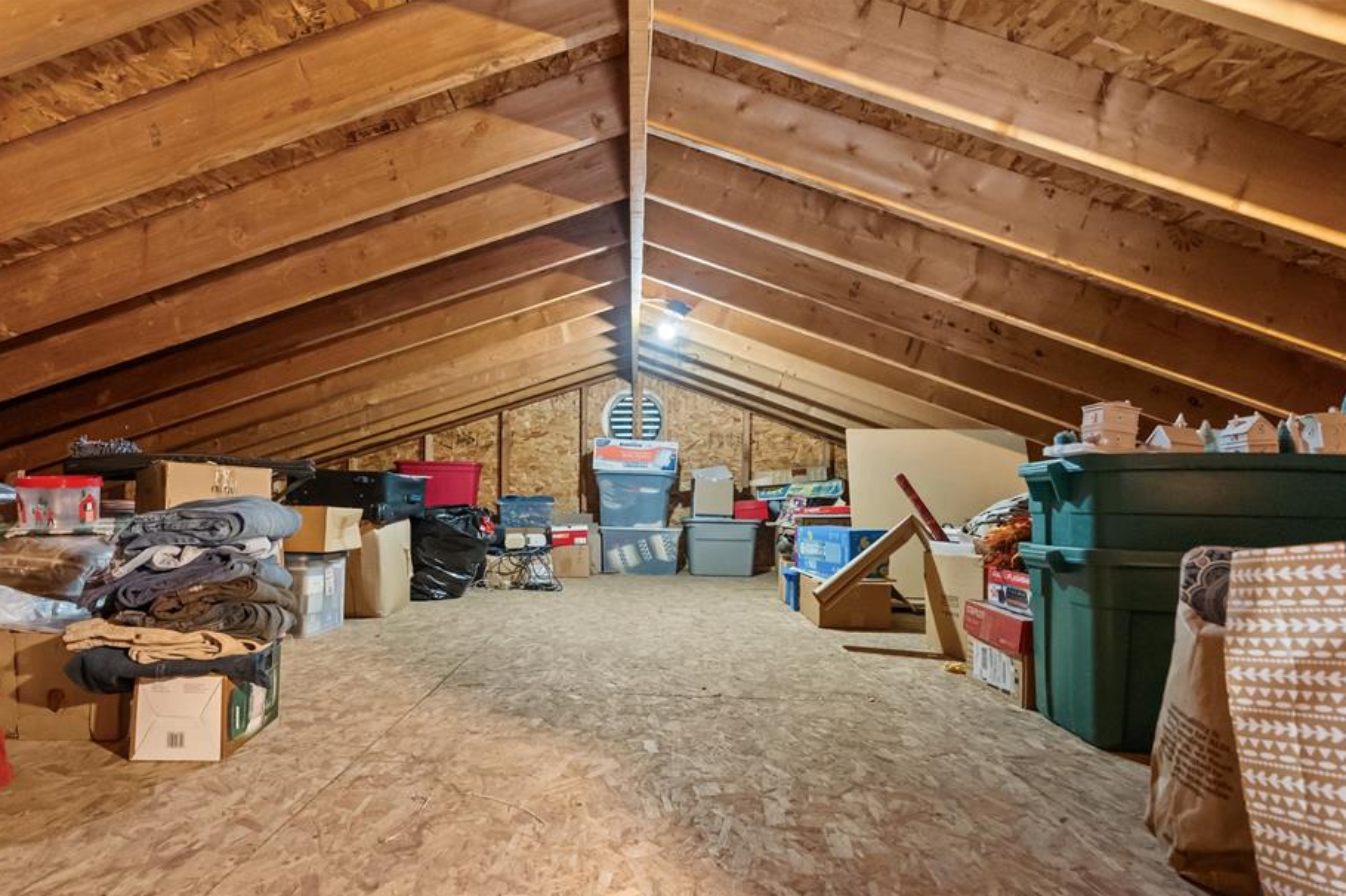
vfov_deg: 67.1
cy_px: 500
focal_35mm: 18
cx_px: 601
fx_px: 673
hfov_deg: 89.7
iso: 12800
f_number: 5.6
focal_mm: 16
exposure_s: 1/20
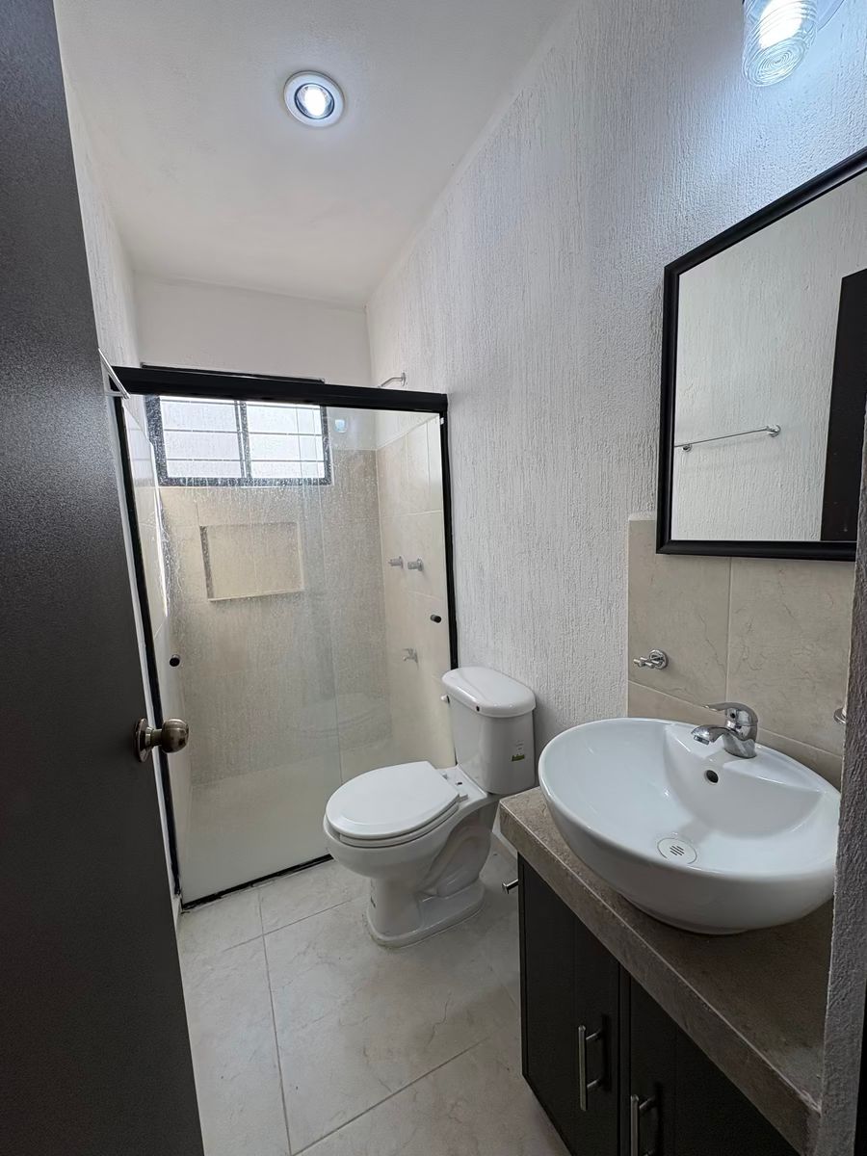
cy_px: 578
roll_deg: +2.9
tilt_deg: -6.9
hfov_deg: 85.7
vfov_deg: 102.1
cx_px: 434
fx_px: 468
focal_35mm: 14
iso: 50
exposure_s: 1/99
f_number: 2.2
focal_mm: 2.22
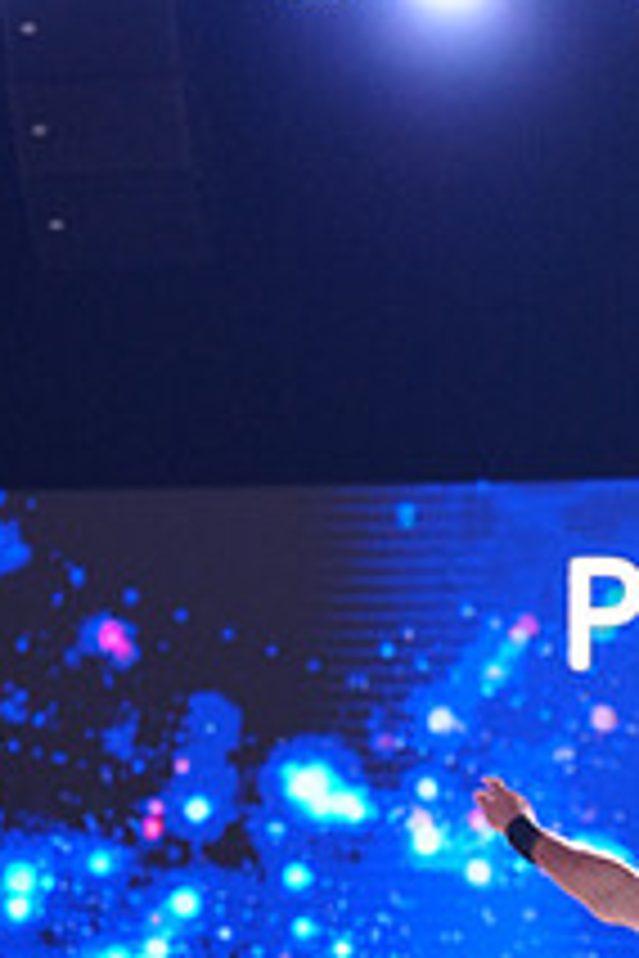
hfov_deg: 5.2
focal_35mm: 262
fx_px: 6975
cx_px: 808
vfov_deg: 7.8
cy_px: 1286
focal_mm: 96
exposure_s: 1/400
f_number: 2.8
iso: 2000
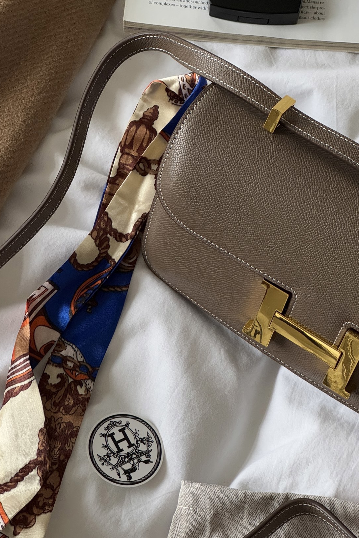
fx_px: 1465
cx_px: 222
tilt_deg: -68.7
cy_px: 232
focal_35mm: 98
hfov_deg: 14.0
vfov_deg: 20.8
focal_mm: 9
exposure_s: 1/60
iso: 250
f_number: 2.8
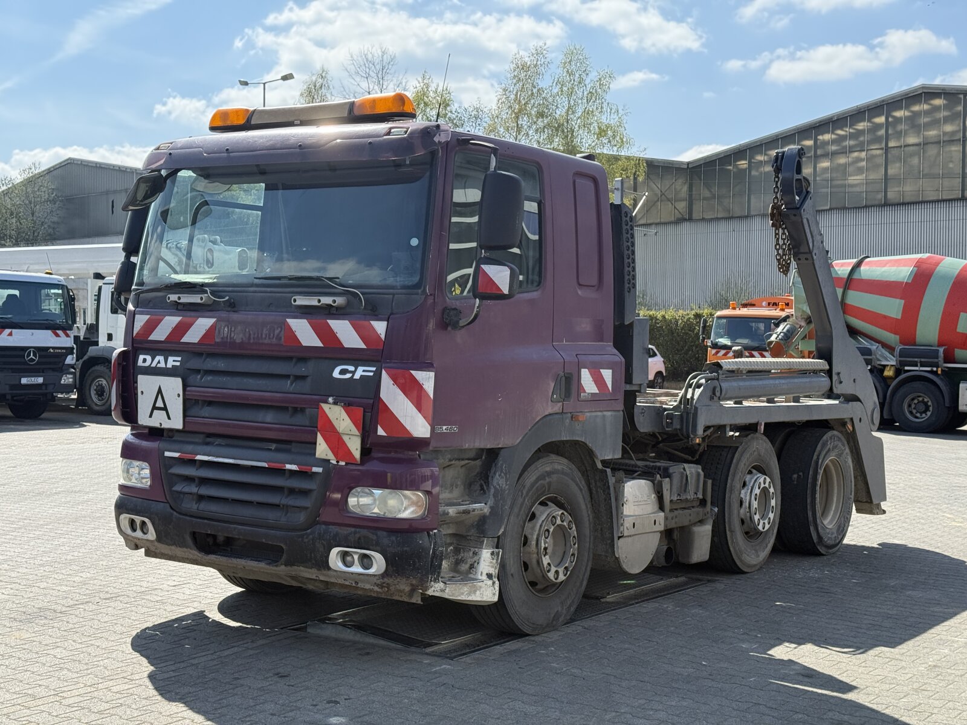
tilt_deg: +0.1
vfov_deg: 30.3
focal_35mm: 48
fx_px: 1341
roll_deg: -1.0
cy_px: 362
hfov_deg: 39.7
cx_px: 484
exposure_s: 1/3226
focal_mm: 6.76
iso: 100
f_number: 1.78
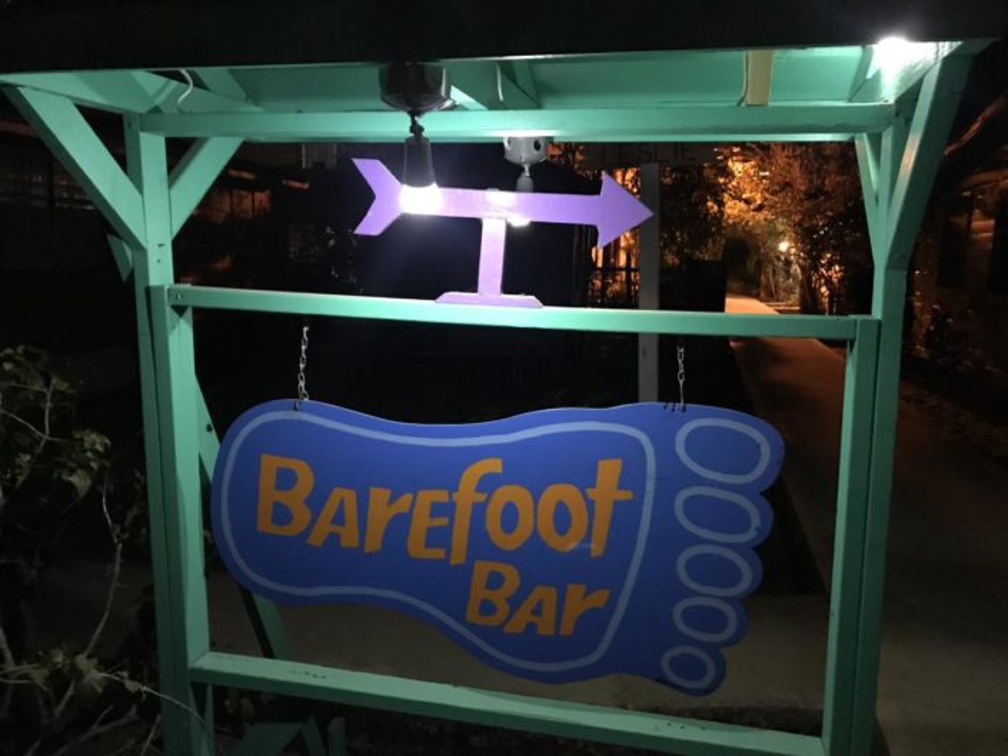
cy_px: 378
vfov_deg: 49.8
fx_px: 815
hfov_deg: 63.4
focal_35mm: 28
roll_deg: -2.1
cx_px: 504
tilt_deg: -6.6
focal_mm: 3.99
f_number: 1.8
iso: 100
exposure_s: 1/4
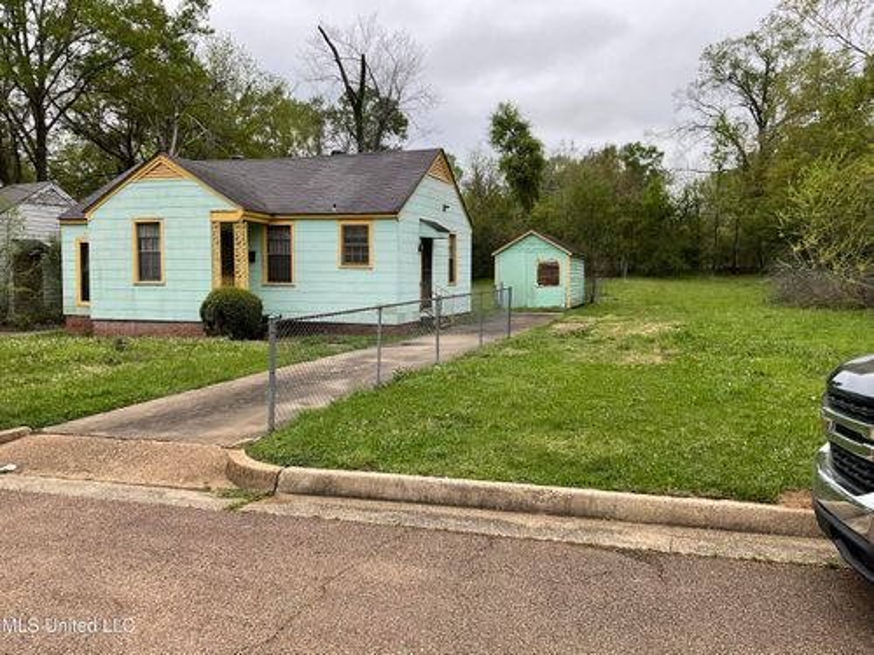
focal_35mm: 29
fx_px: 732
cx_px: 437
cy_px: 328
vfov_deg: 48.2
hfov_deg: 61.7
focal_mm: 3
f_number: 1.8
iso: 16
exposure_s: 1/419
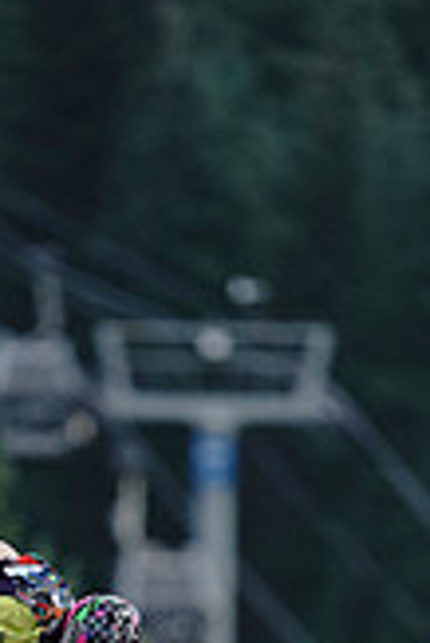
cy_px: 801
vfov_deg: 1.2
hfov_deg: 0.8
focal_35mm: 1653
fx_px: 29551
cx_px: 63
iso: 1600
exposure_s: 1/1600
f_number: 4
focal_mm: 600
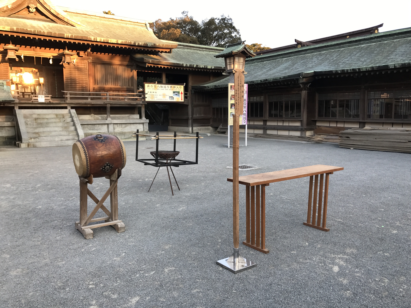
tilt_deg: -6.3
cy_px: 154
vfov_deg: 49.7
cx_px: 206
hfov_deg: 63.4
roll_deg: +0.7
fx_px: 332
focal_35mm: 28
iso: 20
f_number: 1.8
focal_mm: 3.99
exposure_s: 1/120
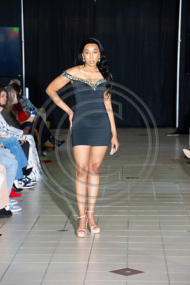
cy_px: 142
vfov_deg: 16.4
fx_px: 990
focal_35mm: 125
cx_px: 95
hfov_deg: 11.0
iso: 1250
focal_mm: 125
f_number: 5.6
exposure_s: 1/160
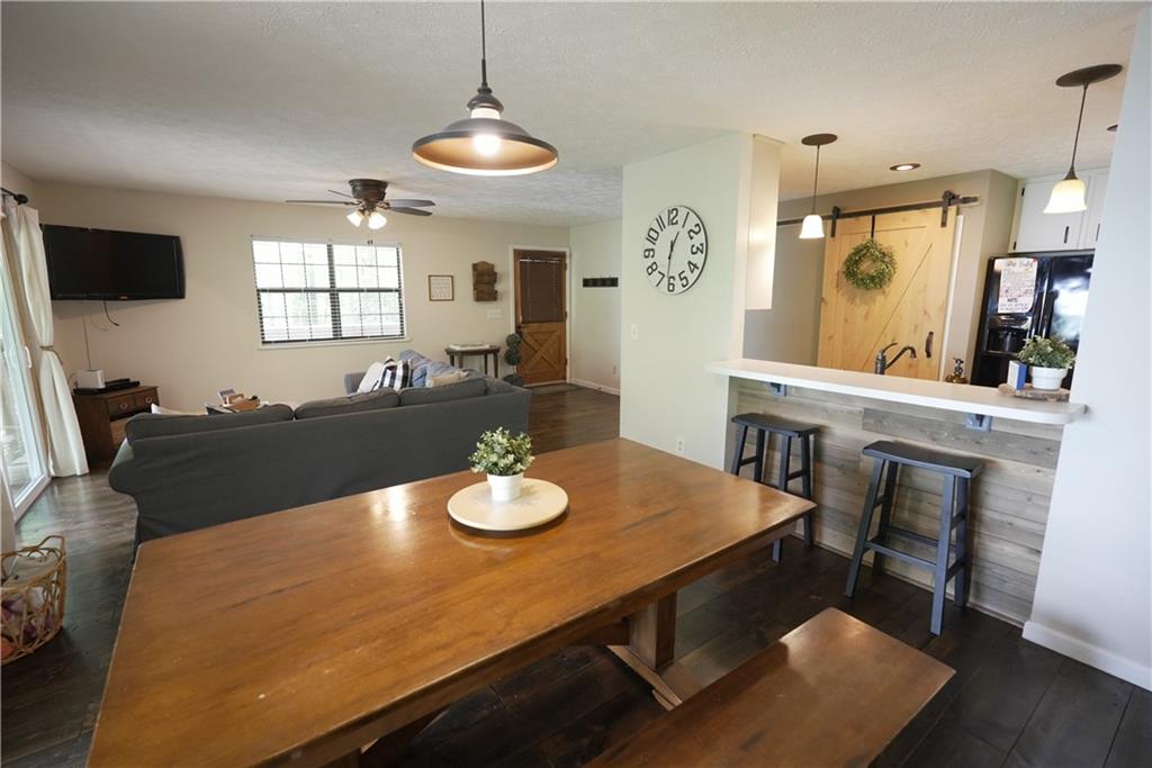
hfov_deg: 95.0
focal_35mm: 16
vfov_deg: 72.1
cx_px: 576
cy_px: 384
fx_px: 528
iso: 3200
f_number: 4
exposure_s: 1/60
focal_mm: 16.5
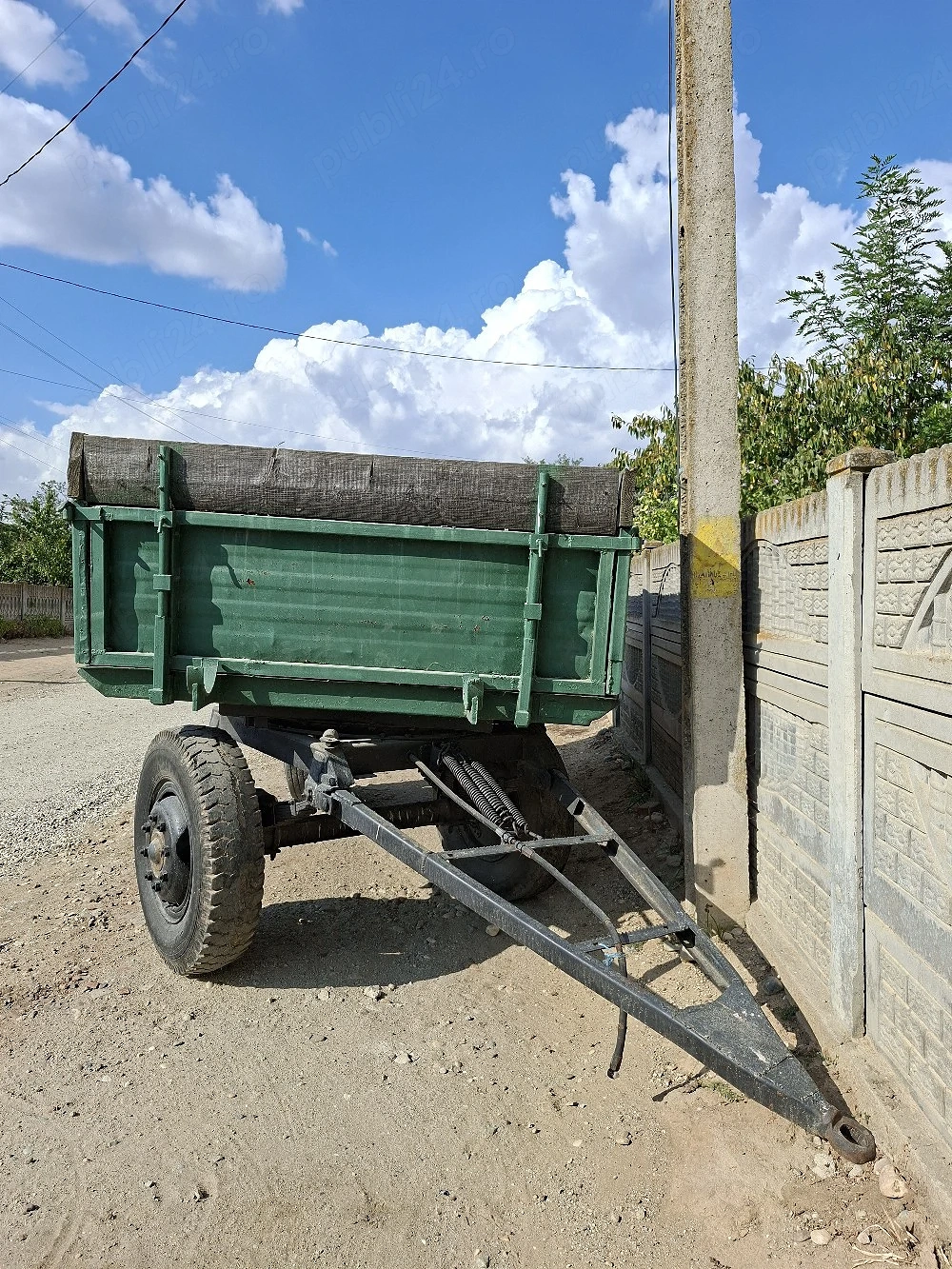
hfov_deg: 58.9
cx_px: 476
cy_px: 634
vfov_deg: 73.9
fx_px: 843
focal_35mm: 23
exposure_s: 1/2500
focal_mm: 5.54
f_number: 1.8
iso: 50
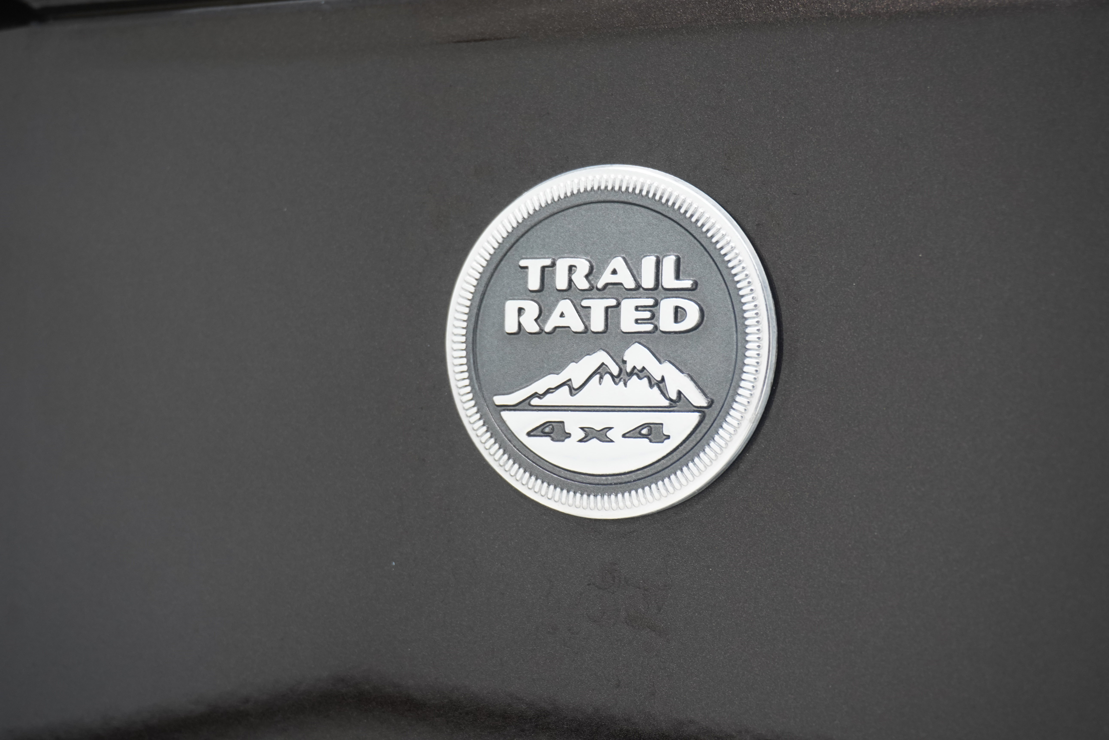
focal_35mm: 61
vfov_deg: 22.3
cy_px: 370
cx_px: 554
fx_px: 1879
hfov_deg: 32.9
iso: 500
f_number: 5.6
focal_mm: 41
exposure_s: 1/80
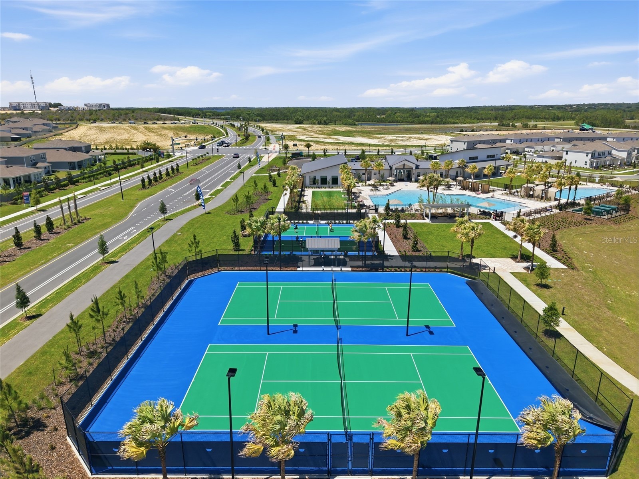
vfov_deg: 56.8
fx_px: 443
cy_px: 240
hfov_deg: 71.6
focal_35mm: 24
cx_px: 320
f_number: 1.8
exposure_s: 1/160
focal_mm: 8.7
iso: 100
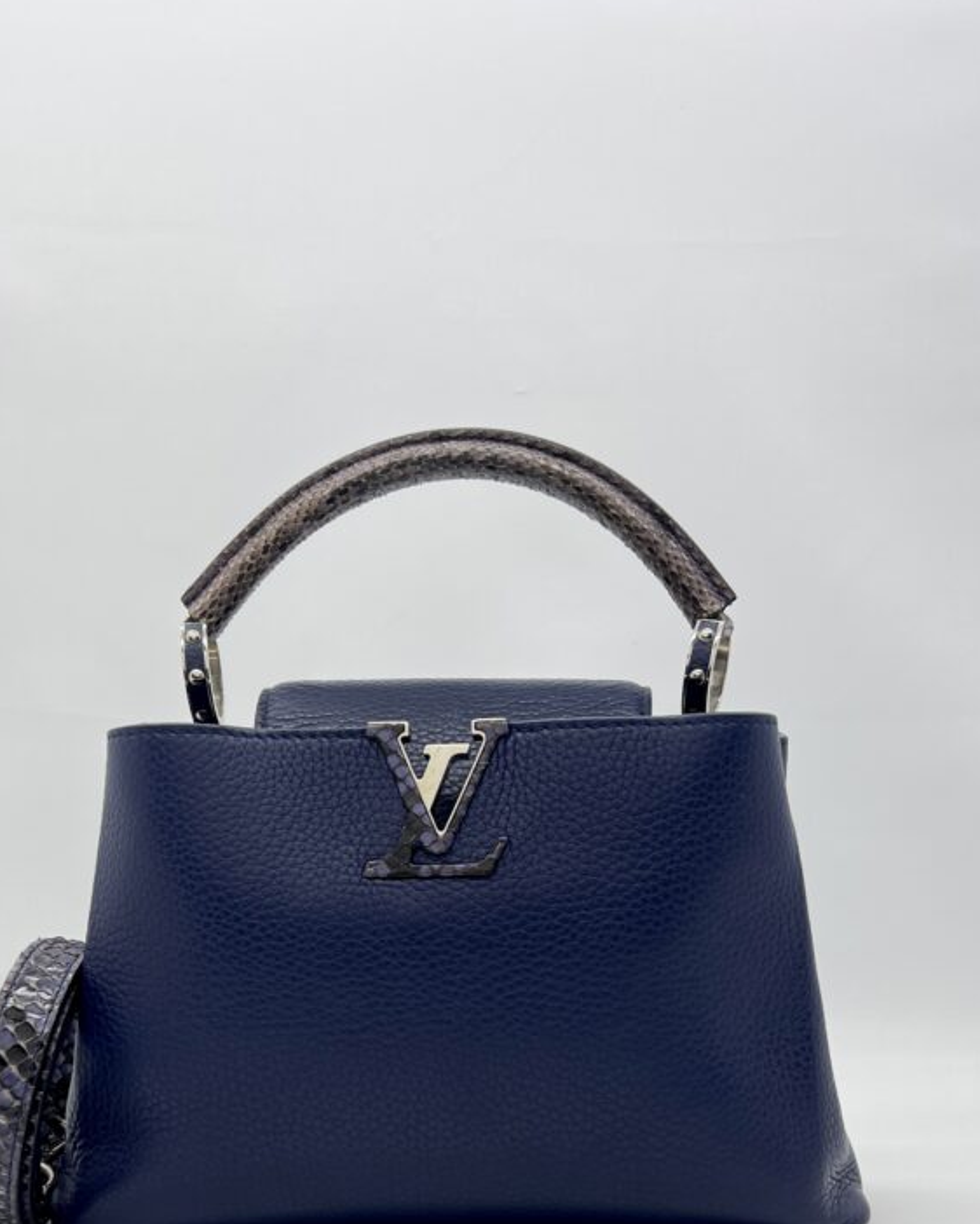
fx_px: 1341
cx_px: 429
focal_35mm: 37
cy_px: 868
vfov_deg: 47.8
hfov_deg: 40.1
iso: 32
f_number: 1.5
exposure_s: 1/147
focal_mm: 5.7
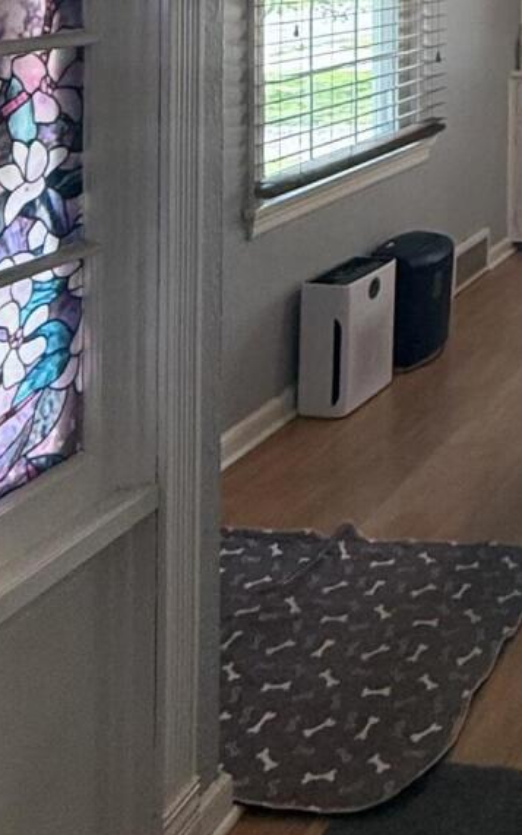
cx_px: 889
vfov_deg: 34.6
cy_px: -37
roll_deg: -1.5
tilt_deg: -0.5
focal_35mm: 52
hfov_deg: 19.7
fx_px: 1183
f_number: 2.2
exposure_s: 1/120
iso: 250
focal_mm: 2.22
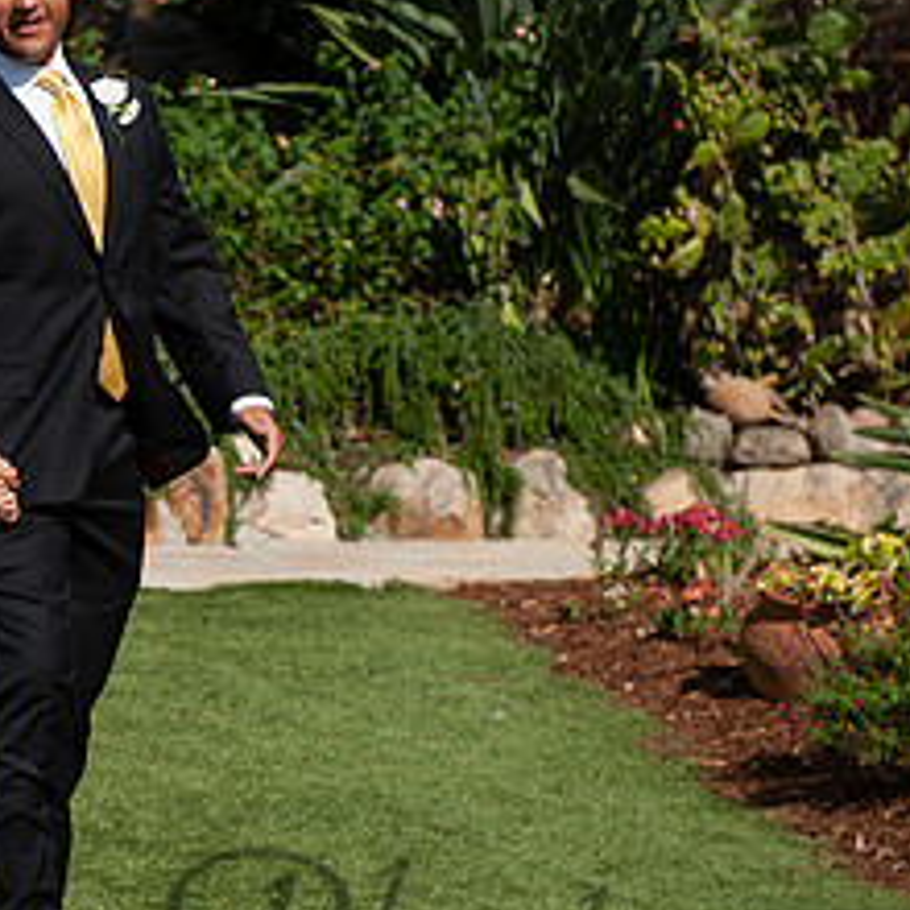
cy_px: 472
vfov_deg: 11.1
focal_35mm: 157
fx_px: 4669
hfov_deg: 11.0
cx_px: -21
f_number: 3.5
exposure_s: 1/4000
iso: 200
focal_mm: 70
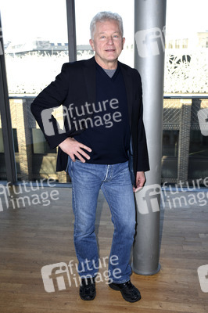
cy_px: 156
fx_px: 313
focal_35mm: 36
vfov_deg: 53.2
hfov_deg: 36.8
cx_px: 104
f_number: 4.5
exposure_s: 1/160
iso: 100
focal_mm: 24
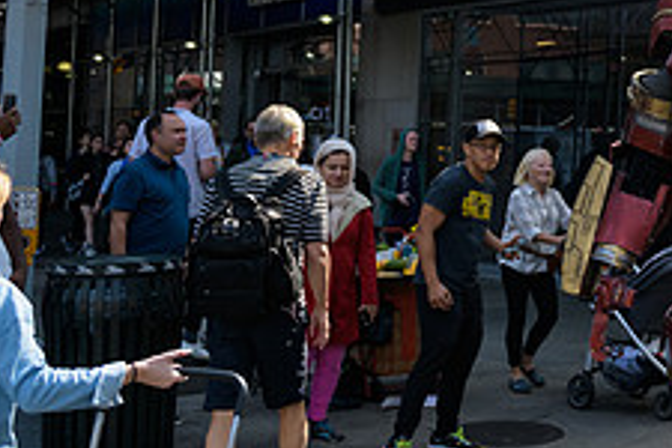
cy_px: 79
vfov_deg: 20.1
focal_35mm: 67
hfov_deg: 26.6
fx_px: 1251
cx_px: 812
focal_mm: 26
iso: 200
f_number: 3.2
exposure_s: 1/2000
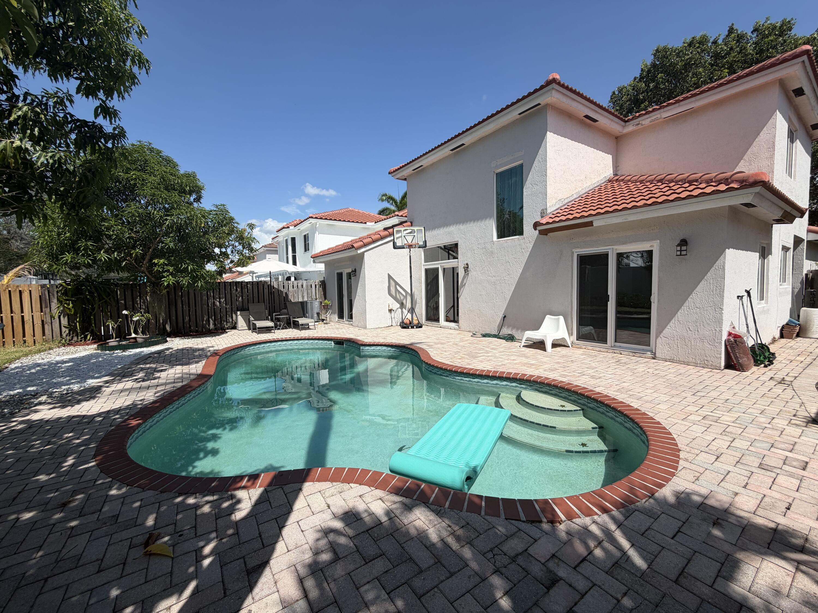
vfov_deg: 85.7
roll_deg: +1.7
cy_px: 306
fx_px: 331
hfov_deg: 102.1
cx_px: 409
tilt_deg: -3.2
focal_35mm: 14
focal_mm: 2.22
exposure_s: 1/1125
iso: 20
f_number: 2.2
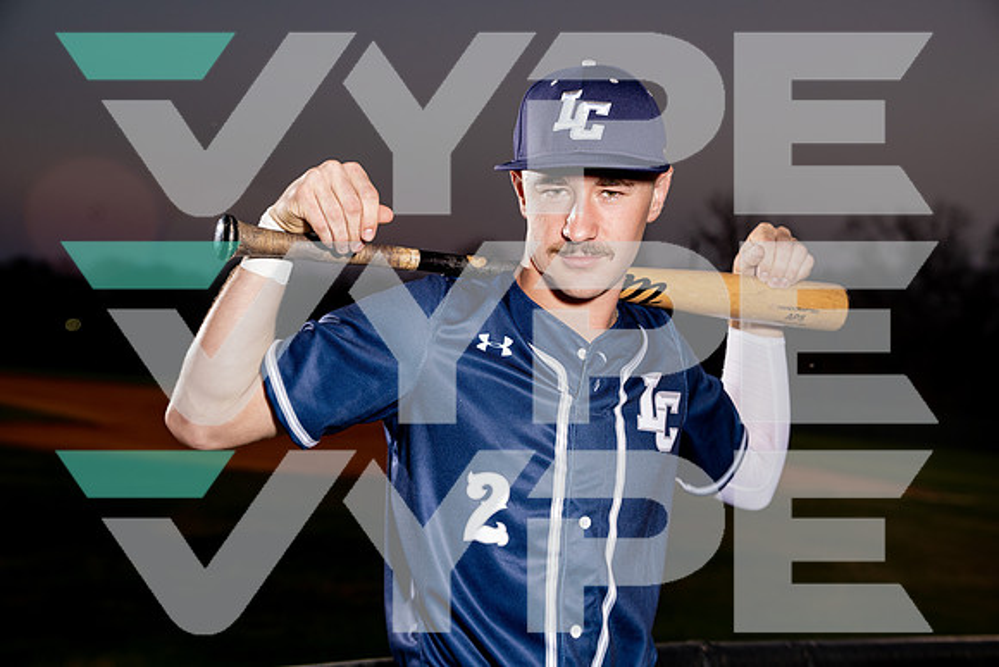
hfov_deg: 36.9
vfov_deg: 25.1
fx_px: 1499
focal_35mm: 54
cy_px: 334
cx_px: 500
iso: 400
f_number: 4
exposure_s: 1/250
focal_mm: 54
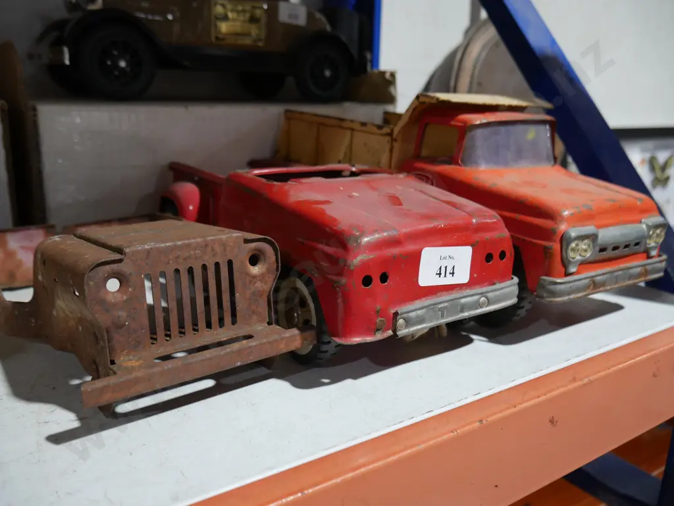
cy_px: 253
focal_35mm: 30
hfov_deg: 59.9
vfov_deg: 46.8
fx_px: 584
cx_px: 337
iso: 400
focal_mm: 15
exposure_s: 1/60
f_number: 3.6
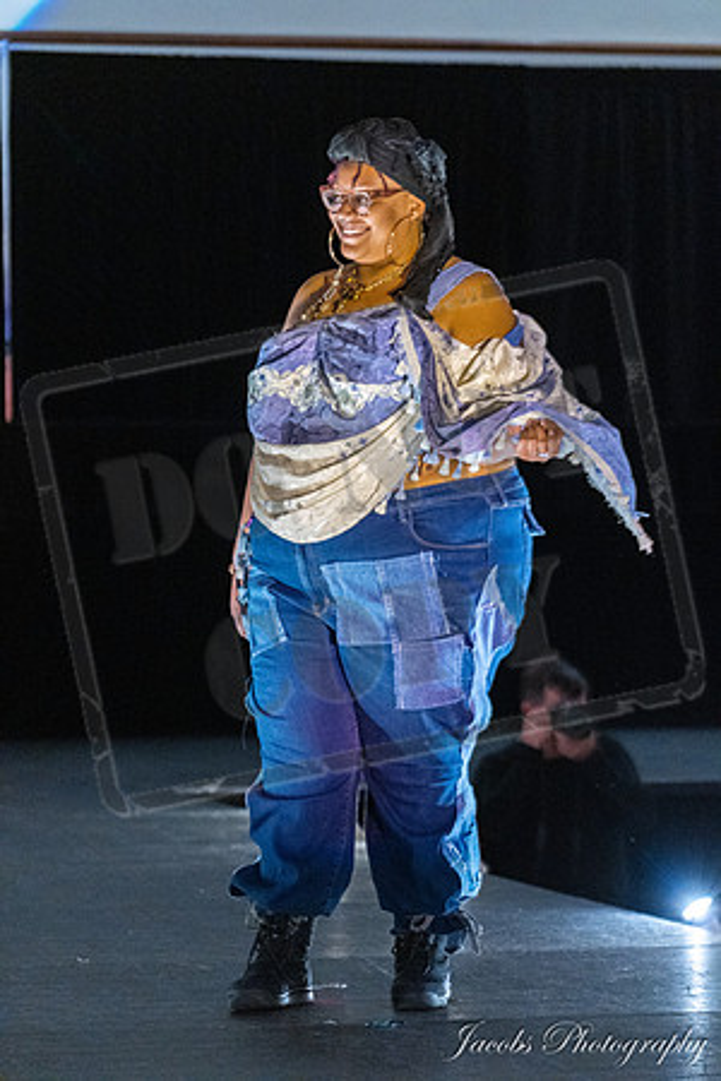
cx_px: 360
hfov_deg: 7.3
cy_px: 540
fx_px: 5677
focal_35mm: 189
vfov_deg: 10.9
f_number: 4
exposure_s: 1/250
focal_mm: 189
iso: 8000
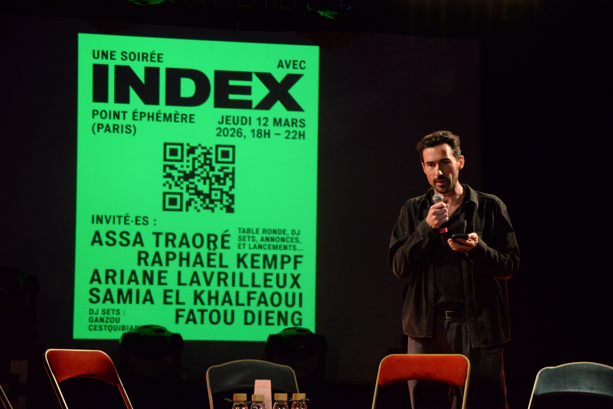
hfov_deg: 17.6
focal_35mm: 116
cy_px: 204
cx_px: 306
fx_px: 1976
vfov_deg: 11.8
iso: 6400
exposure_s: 1/160
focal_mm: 116
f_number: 5.3
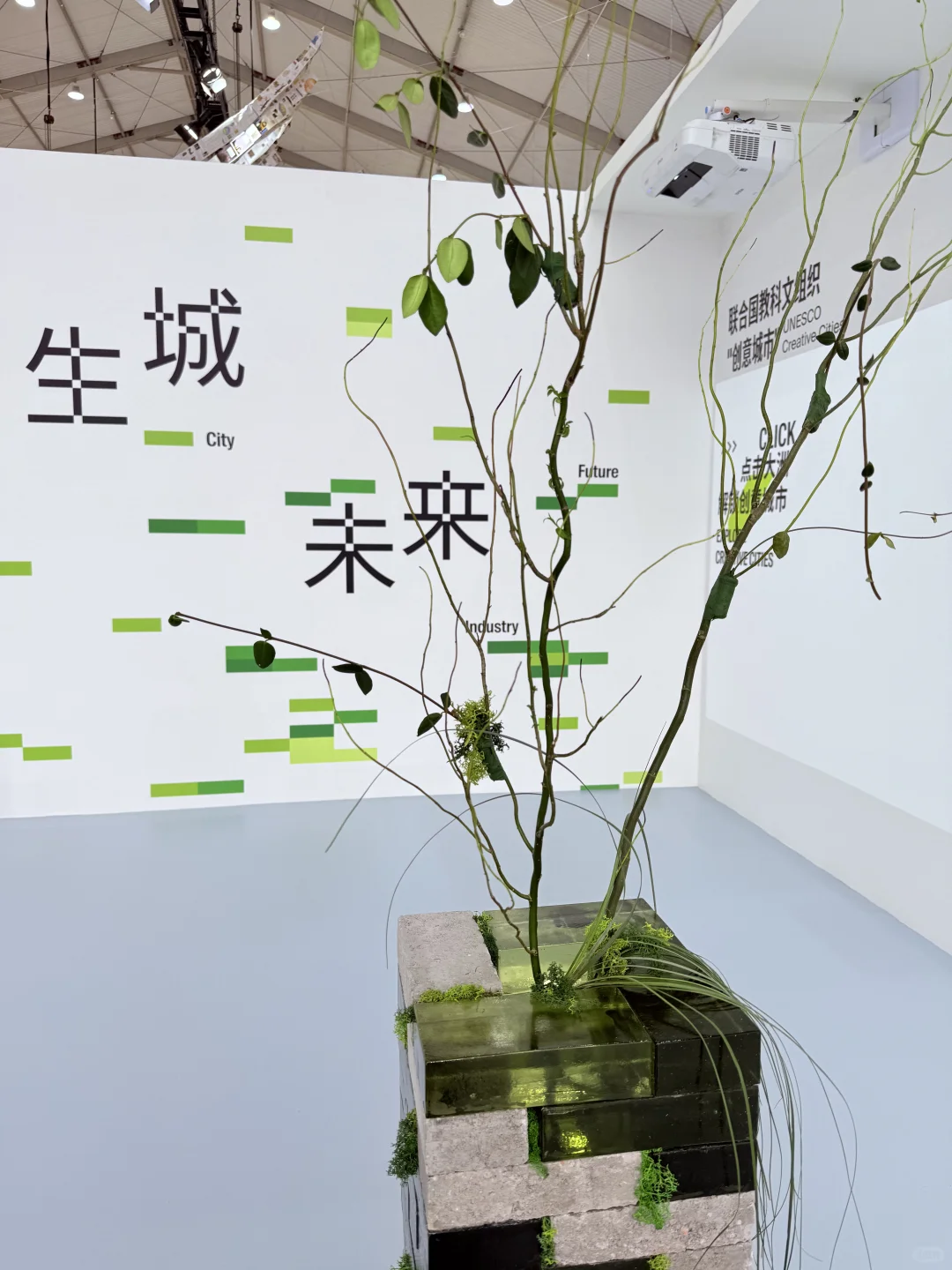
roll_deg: -0.2
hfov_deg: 56.8
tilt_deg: -6.2
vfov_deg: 71.6
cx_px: 476
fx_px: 880
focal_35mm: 24
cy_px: 635
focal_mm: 6.76
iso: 64
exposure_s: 1/216
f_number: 1.78
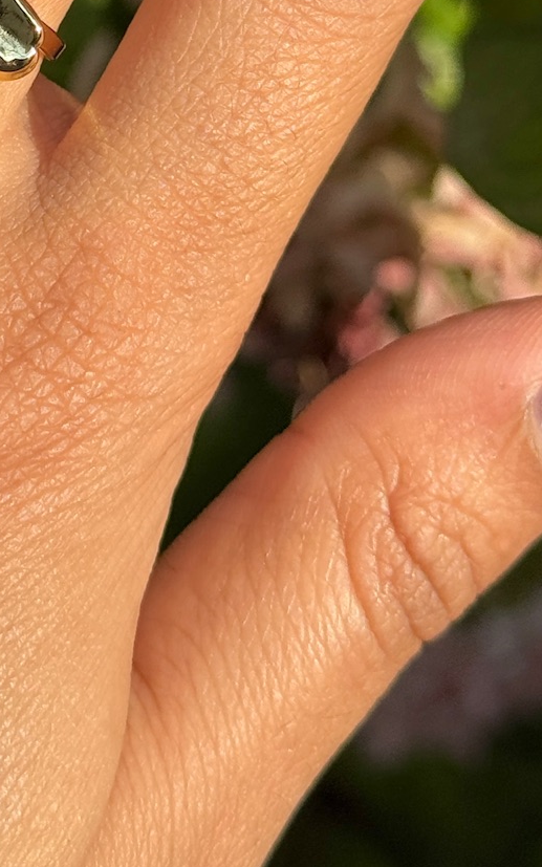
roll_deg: +2.3
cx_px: 23
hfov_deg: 10.3
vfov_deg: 16.0
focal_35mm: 126
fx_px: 2977
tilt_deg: -16.8
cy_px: -116
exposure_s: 1/1307
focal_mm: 6.76
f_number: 1.78
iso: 64
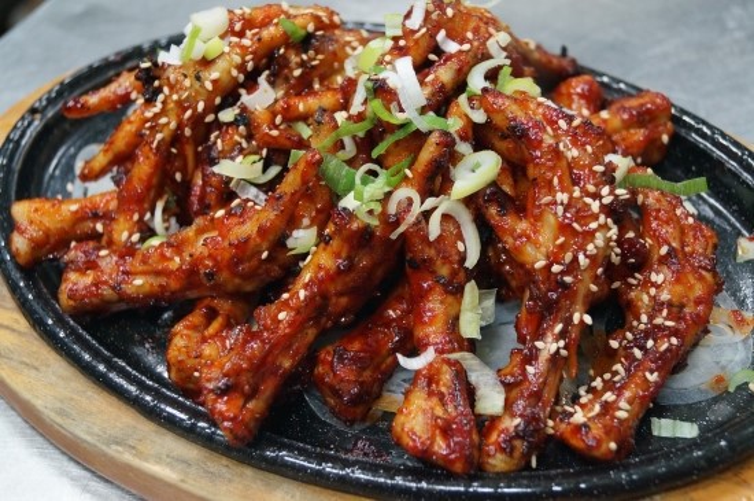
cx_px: 377
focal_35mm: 52
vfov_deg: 25.7
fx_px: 1098
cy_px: 250
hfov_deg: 37.9
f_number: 5
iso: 1600
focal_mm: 35
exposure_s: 1/60
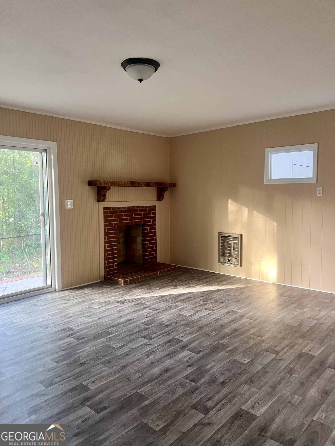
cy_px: 223
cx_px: 168
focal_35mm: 26
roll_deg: +1.2
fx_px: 335
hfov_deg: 53.1
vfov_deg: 67.3
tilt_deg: -1.2
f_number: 1.5
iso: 320
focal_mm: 5.7
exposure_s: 1/60
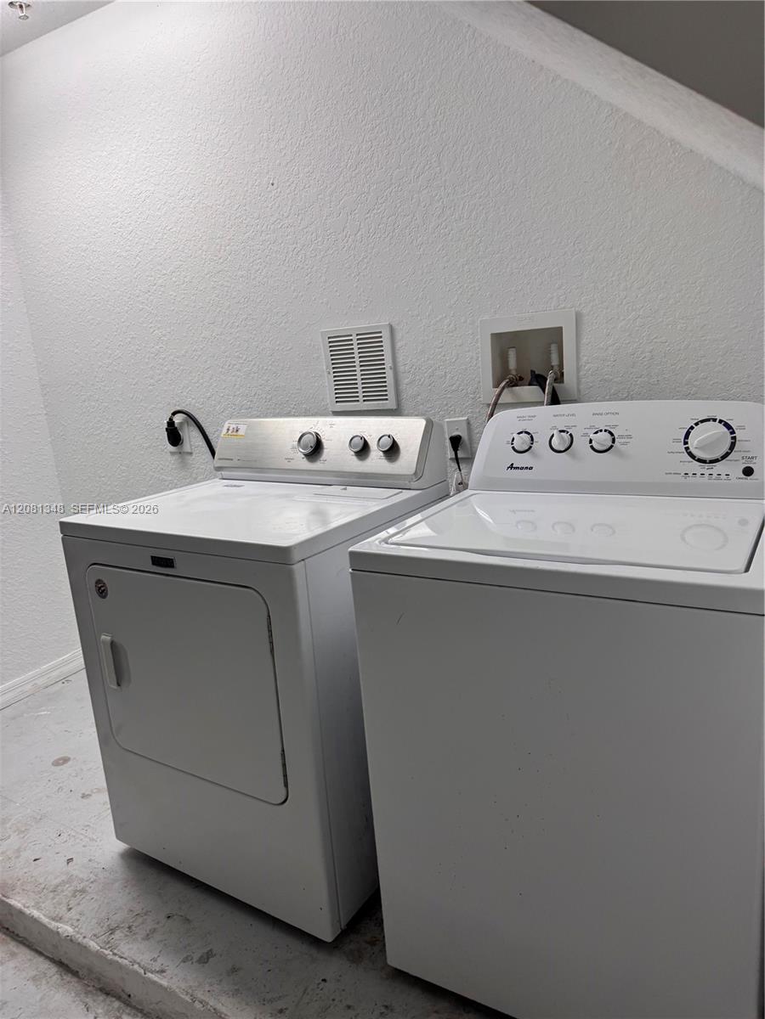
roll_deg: +2.7
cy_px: 510
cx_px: 382
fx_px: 707
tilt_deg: -14.3
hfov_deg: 56.8
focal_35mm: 24
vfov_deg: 71.6
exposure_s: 1/120
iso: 100
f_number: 1.78
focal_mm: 6.76
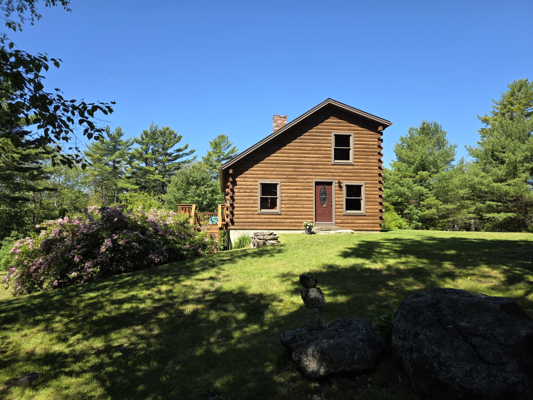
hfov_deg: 73.9
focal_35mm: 23
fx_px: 354
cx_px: 266
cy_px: 200
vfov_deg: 58.9
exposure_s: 1/2417
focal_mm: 6.3
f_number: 1.7
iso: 80
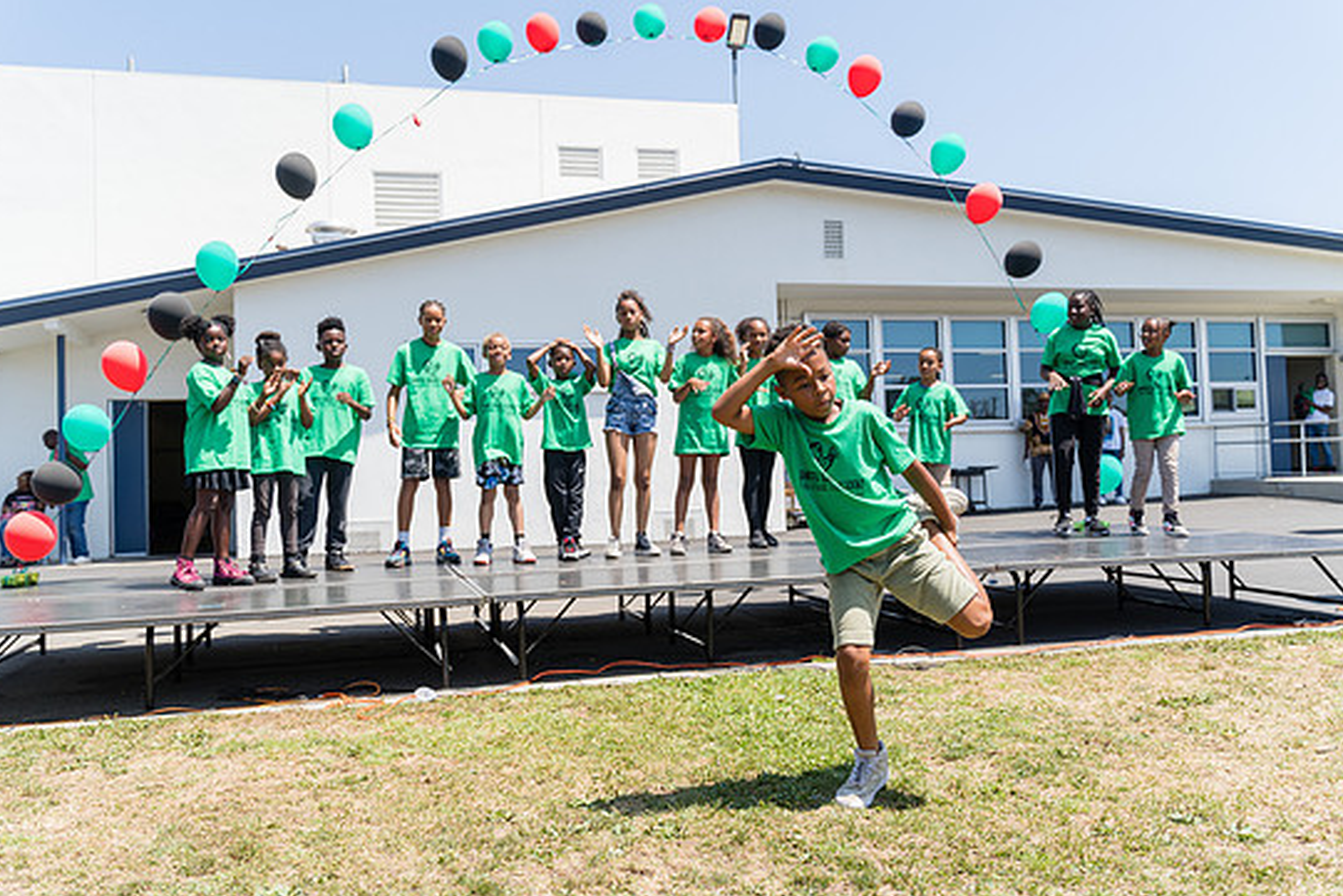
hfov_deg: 61.9
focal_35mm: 30
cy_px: 441
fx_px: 1119
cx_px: 663
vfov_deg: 43.6
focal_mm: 28
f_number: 4
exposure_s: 1/640
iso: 100
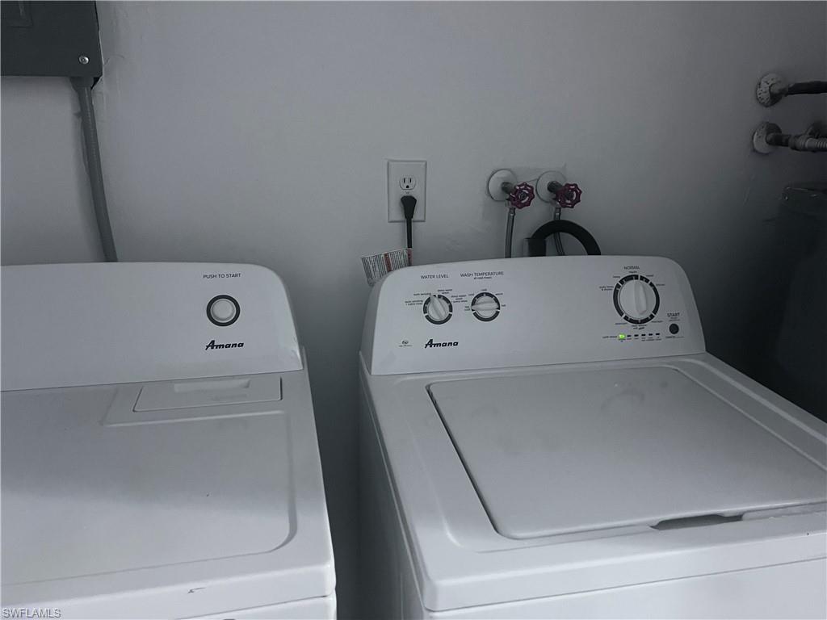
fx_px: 621
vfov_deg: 53.1
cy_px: 310
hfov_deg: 67.3
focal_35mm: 26
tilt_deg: -18.4
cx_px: 414
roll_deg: -0.5
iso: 500
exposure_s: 1/30
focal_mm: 5.7
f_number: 1.5
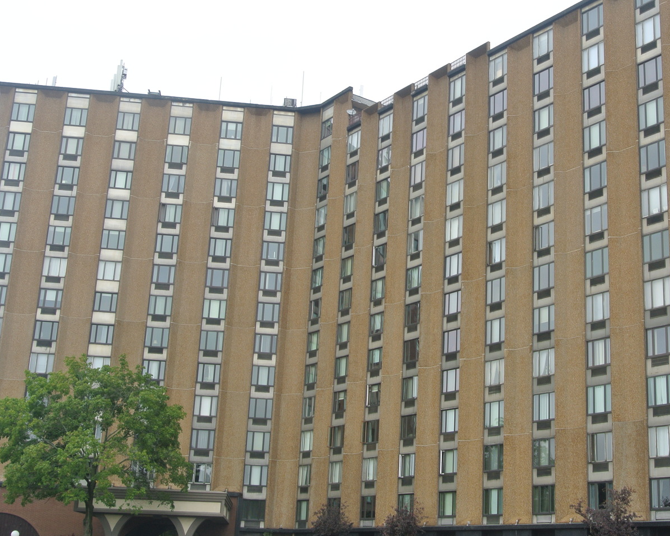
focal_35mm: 51
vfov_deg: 29.7
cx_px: 435
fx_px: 1011
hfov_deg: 36.4
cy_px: 265
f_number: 7.1
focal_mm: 15.1
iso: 100
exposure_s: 1/60
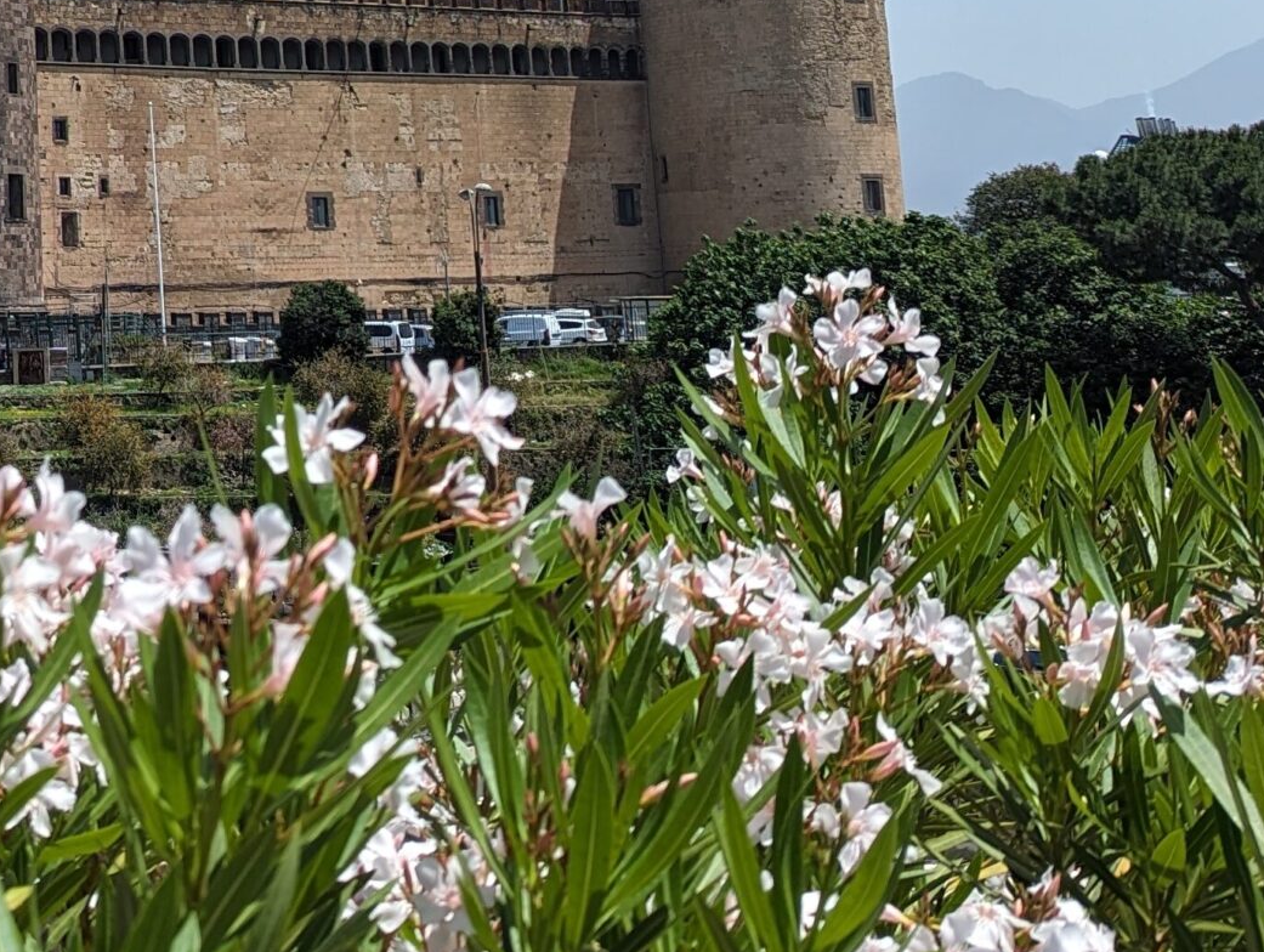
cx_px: 104
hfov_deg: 31.0
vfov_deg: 24.2
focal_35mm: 59
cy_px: 86
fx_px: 2158
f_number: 1.85
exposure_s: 1/1887
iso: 45
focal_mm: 6.81
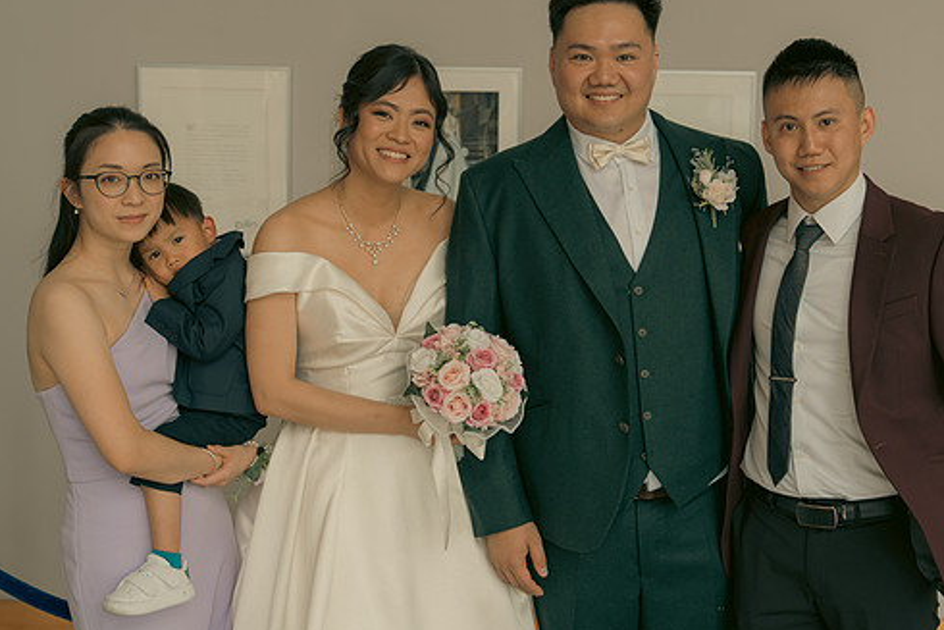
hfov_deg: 34.4
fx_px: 1521
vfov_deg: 23.4
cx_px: 520
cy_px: 288
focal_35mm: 58
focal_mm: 49
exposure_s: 1/160
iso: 200
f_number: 3.5
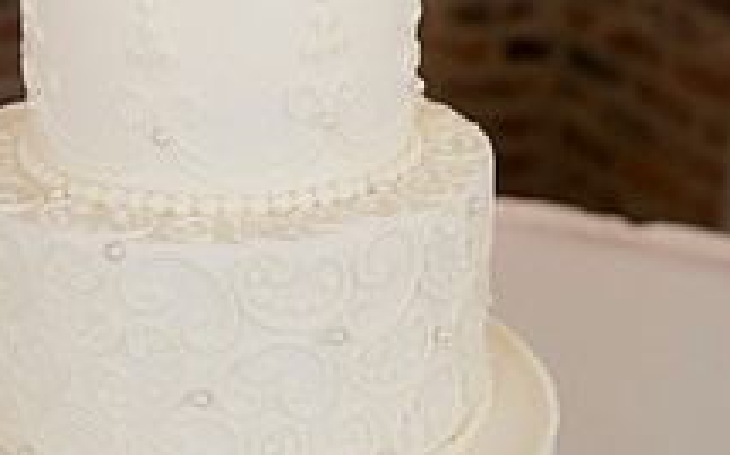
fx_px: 1610
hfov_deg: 25.4
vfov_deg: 16.1
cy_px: 275
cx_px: 253
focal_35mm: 81
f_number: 4
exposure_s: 1/100
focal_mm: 38
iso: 800
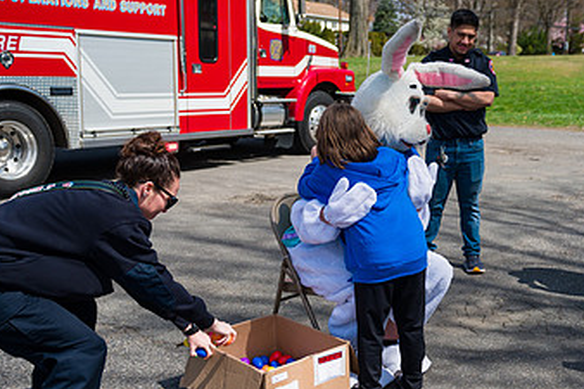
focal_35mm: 48
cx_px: 378
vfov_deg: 28.0
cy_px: 223
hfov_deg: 40.7
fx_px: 778
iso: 200
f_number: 4
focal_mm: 28
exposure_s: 1/4000
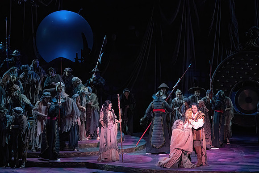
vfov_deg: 10.7
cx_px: 130
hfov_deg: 16.0
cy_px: 86
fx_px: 921
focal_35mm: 128
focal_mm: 128
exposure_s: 1/320
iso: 20000
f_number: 9
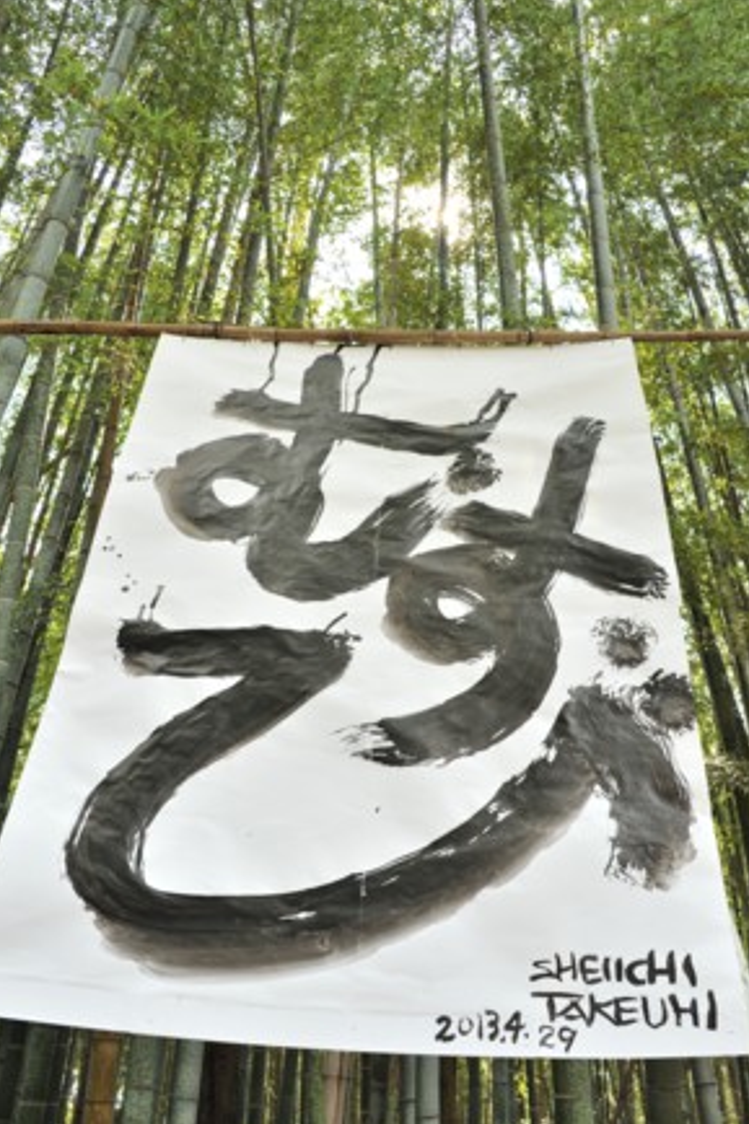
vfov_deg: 63.7
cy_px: 578
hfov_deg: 44.9
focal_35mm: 29
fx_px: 906
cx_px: 374
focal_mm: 28
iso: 1250
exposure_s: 1/250
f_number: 8
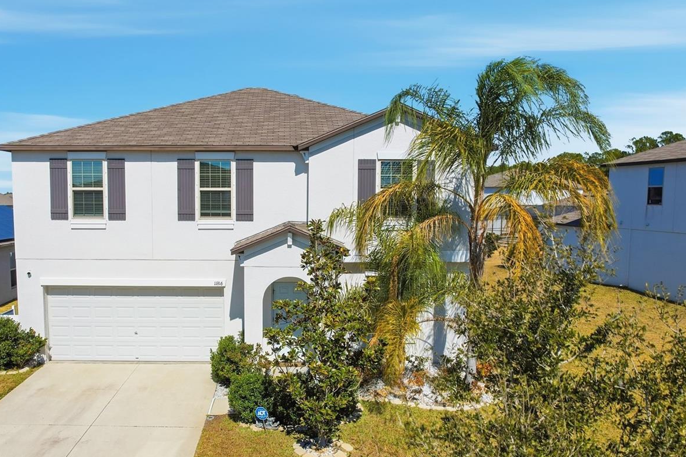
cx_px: 288
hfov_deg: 61.6
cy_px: 246
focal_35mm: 30
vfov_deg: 43.6
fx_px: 572
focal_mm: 8.4
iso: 100
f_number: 2.8
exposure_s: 1/1250
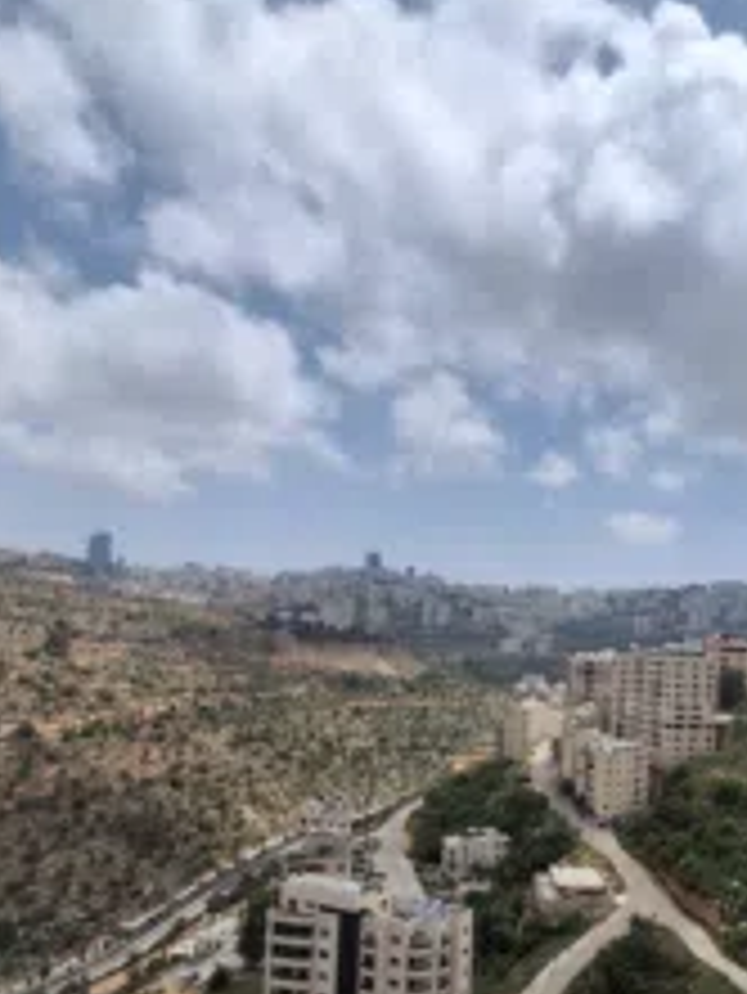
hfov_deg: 46.7
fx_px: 834
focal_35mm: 29
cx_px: 549
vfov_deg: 60.6
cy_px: 634
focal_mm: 1.64
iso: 40
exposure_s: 1/2433
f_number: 2.2
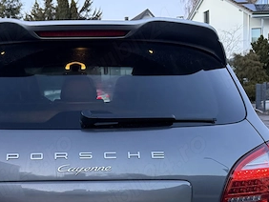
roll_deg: +4.6
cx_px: 77
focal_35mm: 51
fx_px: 397
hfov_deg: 36.8
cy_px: 192
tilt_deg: -10.4
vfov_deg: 27.3
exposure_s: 1/56
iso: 640
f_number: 1.78
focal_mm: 6.76
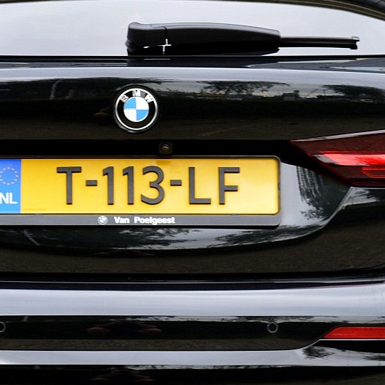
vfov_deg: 11.2
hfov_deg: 11.2
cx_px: 92
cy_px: 210
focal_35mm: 156
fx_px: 1963
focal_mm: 40
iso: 450
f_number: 8
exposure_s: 1/60
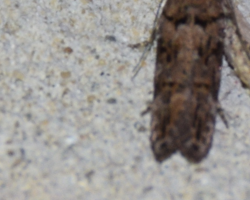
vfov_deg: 4.7
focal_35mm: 327
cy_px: 79
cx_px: 153
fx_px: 2419
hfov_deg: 5.9
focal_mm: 140
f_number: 6.3
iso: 320
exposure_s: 1/60
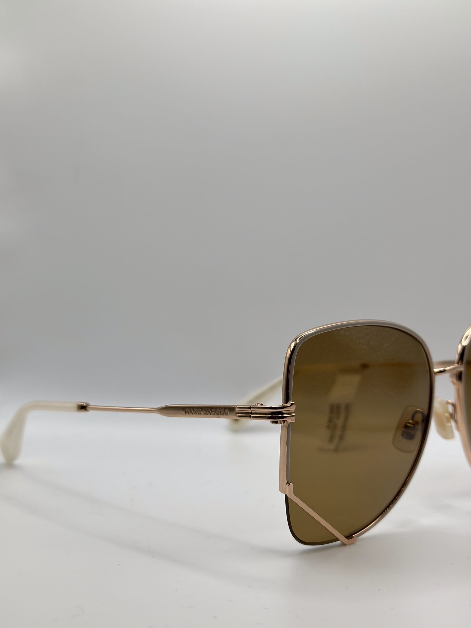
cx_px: 236
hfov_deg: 30.3
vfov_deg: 39.7
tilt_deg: -9.2
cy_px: 314
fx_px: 871
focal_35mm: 48
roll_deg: -0.3
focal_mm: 6.86
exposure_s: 1/850
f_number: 1.78
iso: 80
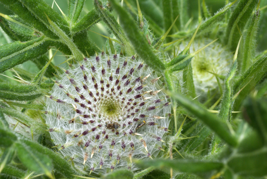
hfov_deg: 15.2
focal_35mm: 135
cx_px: 134
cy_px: 90
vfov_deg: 10.2
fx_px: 1002
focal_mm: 90
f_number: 14
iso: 400
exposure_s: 1/50
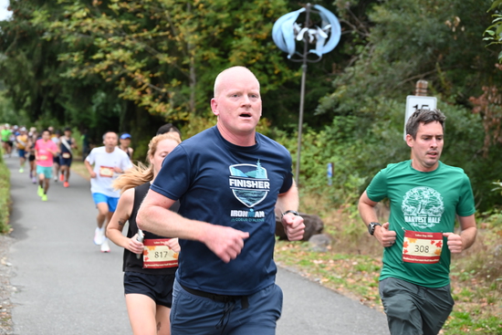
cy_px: 168
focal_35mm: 88
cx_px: 251
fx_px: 1227
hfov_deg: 23.1
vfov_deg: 15.5
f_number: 6.3
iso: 800
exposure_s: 1/125
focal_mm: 88
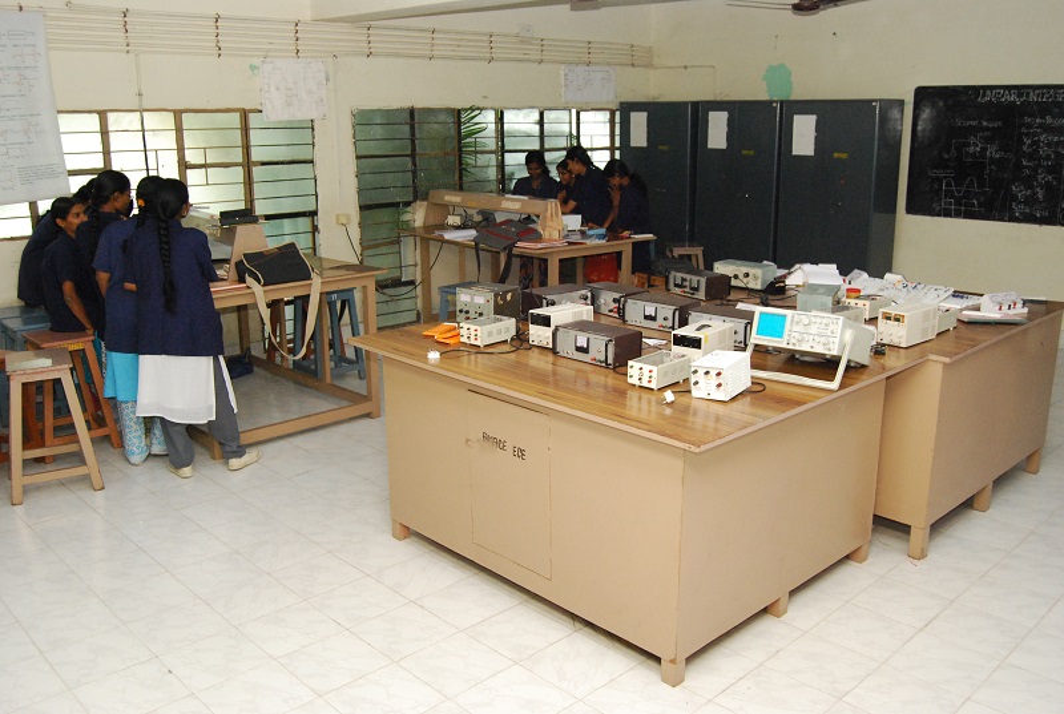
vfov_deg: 43.8
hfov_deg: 61.8
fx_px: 888
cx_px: 532
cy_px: 357
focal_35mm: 30
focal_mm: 20
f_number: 5.6
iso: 1600
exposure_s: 1/125
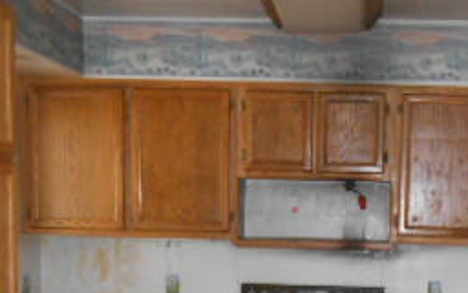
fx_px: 1046
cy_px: 383
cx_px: 346
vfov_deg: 15.2
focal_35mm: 82
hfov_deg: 25.0
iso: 560
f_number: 3.6
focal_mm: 5.5
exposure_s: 1/25
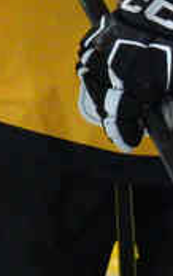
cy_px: 90
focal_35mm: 3391
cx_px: 441
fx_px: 25538
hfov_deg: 0.4
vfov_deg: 0.6
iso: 4000
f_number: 6.3
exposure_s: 1/1000
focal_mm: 290
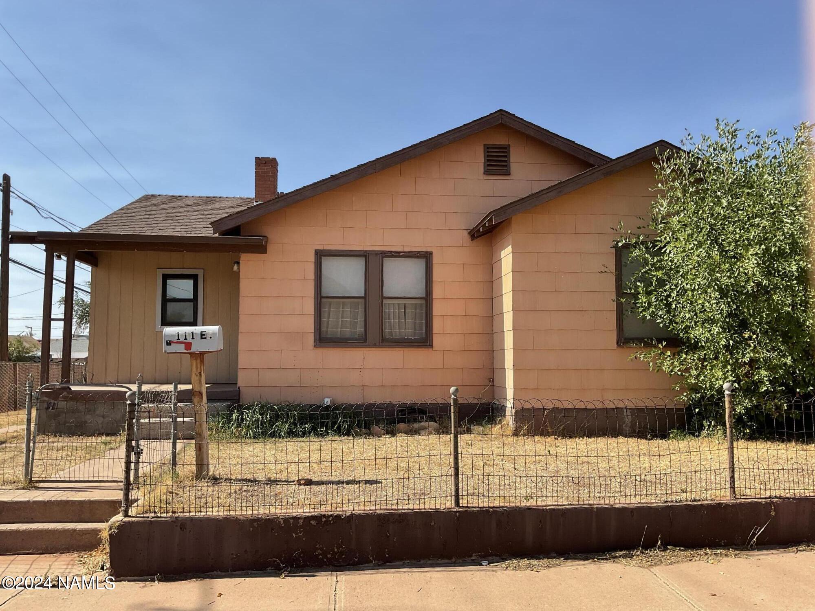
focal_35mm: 29
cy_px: 306
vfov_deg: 48.2
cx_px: 408
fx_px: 683
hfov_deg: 61.7
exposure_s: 1/1279
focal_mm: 3
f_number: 1.8
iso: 16
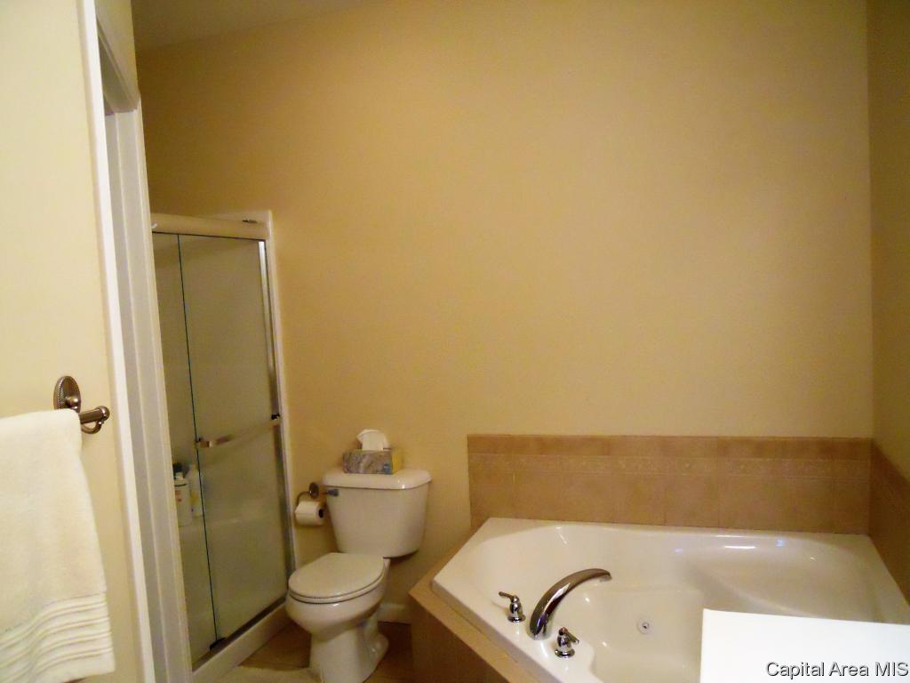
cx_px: 455
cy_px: 342
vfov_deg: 49.7
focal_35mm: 28
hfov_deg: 63.4
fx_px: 736
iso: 800
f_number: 2.7
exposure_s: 1/100
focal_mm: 5
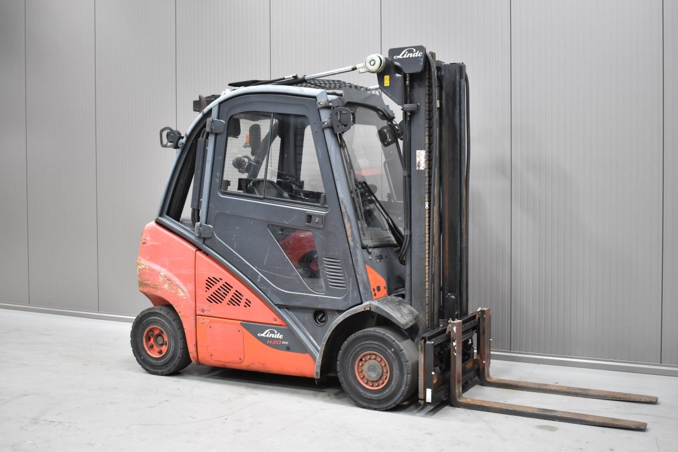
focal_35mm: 39
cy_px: 226
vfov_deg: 34.2
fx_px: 734
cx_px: 339
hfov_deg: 49.6
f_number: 4.5
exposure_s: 1/30
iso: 1250
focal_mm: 26
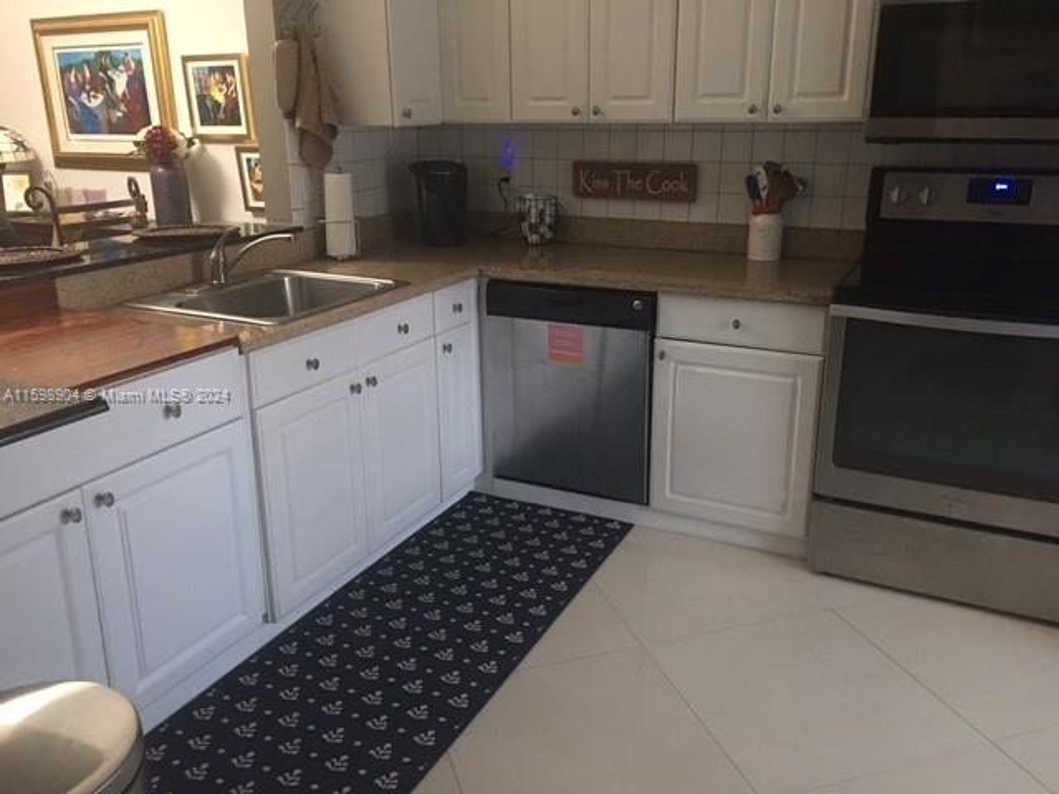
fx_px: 887
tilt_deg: -16.3
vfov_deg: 48.2
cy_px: 397
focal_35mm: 29
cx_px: 530
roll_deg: +0.1
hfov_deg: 61.7
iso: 100
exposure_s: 1/4
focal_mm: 4.15
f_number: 2.2
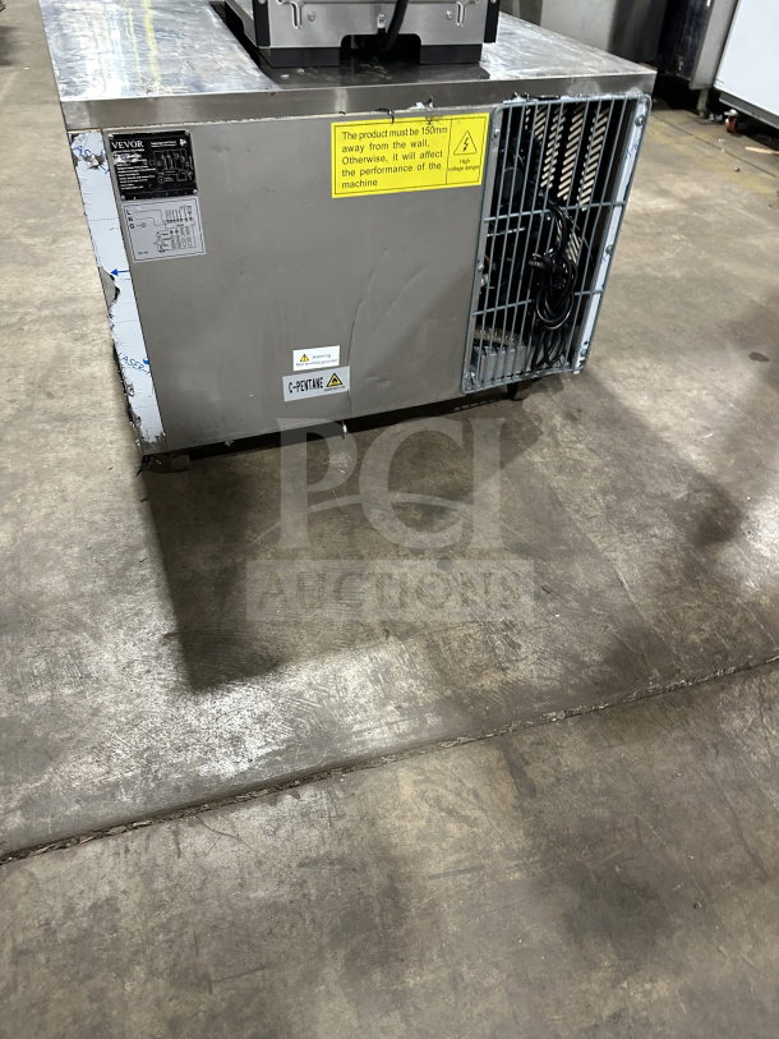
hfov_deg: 56.8
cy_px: 520
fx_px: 720
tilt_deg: -38.9
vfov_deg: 71.6
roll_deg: -4.5
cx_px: 390
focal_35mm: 24
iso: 400
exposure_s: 1/60
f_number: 1.78
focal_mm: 6.86
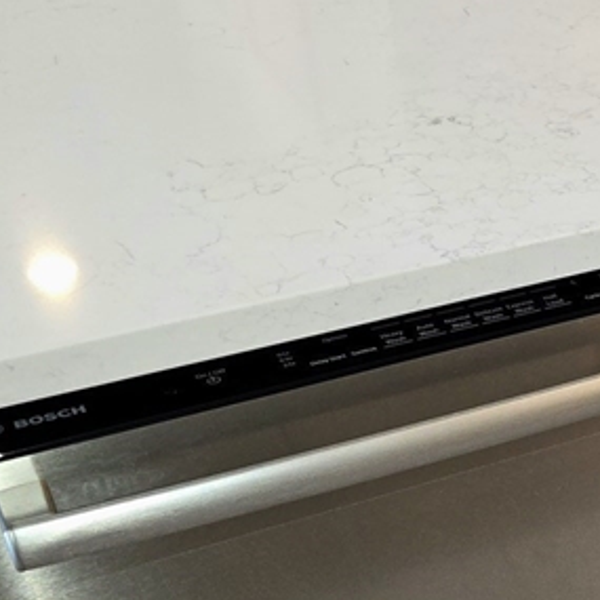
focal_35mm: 73
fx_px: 1432
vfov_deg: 23.5
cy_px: 438
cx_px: 960
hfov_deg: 19.7
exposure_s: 1/60.2
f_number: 1.7
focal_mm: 6.3
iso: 125
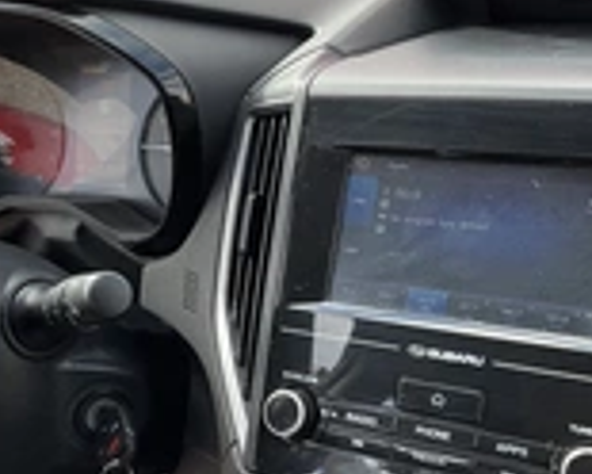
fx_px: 1279
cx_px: 195
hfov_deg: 25.9
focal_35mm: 73
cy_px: 291
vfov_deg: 20.9
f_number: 1.8
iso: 20
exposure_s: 1/141
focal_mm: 3
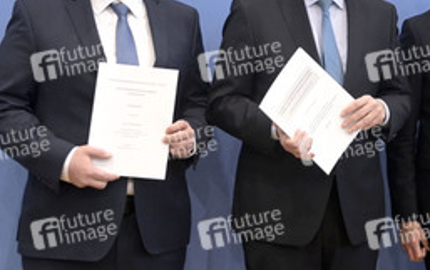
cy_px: 20
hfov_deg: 20.5
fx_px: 1173
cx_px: 364
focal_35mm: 100
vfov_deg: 13.0
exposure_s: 1/320
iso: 3200
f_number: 5
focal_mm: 56
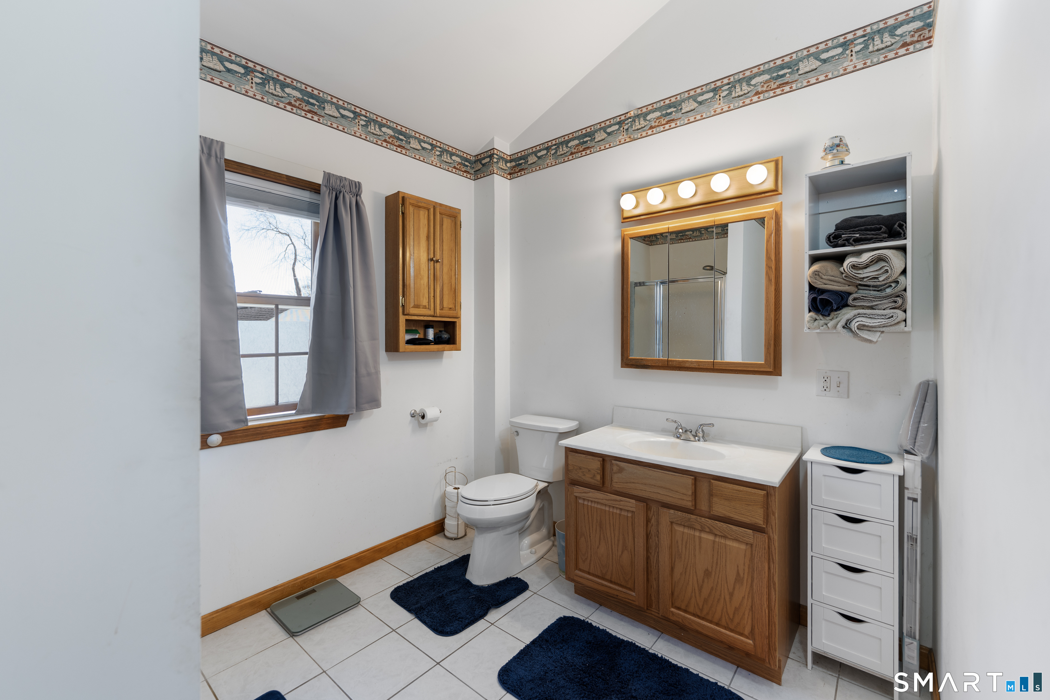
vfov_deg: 78.1
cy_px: 350
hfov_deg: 101.1
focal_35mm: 15
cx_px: 525
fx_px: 432
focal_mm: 14.8
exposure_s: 1/8
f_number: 2.8
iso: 100
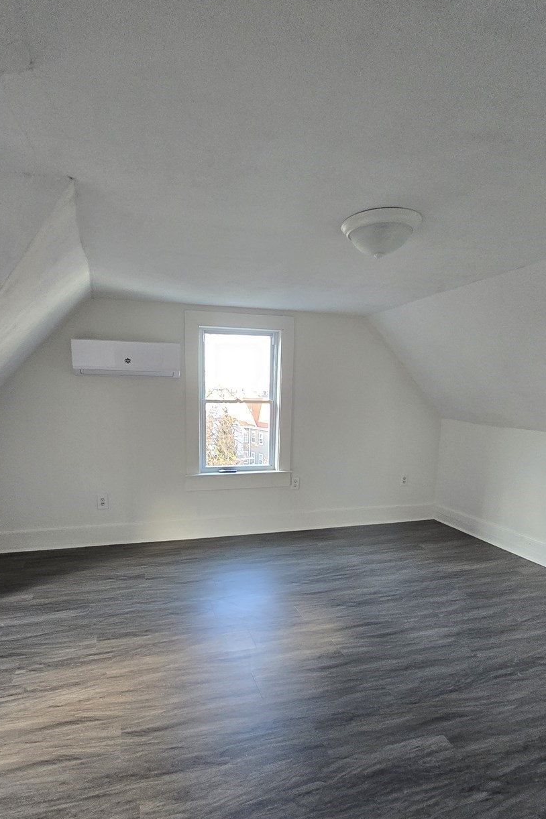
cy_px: 462
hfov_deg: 70.1
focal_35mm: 17
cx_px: 240
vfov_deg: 92.8
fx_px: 387
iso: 320
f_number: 2.2
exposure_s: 1/60
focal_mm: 2.2
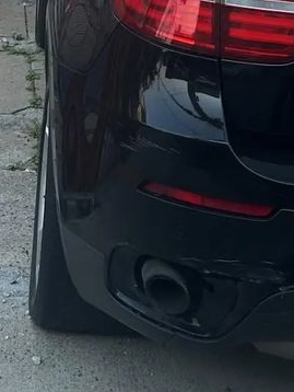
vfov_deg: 16.8
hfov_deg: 14.9
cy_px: -287
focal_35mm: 99
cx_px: 94
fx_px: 1120
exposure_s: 1/2045
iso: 50
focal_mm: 5.7
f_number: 1.5
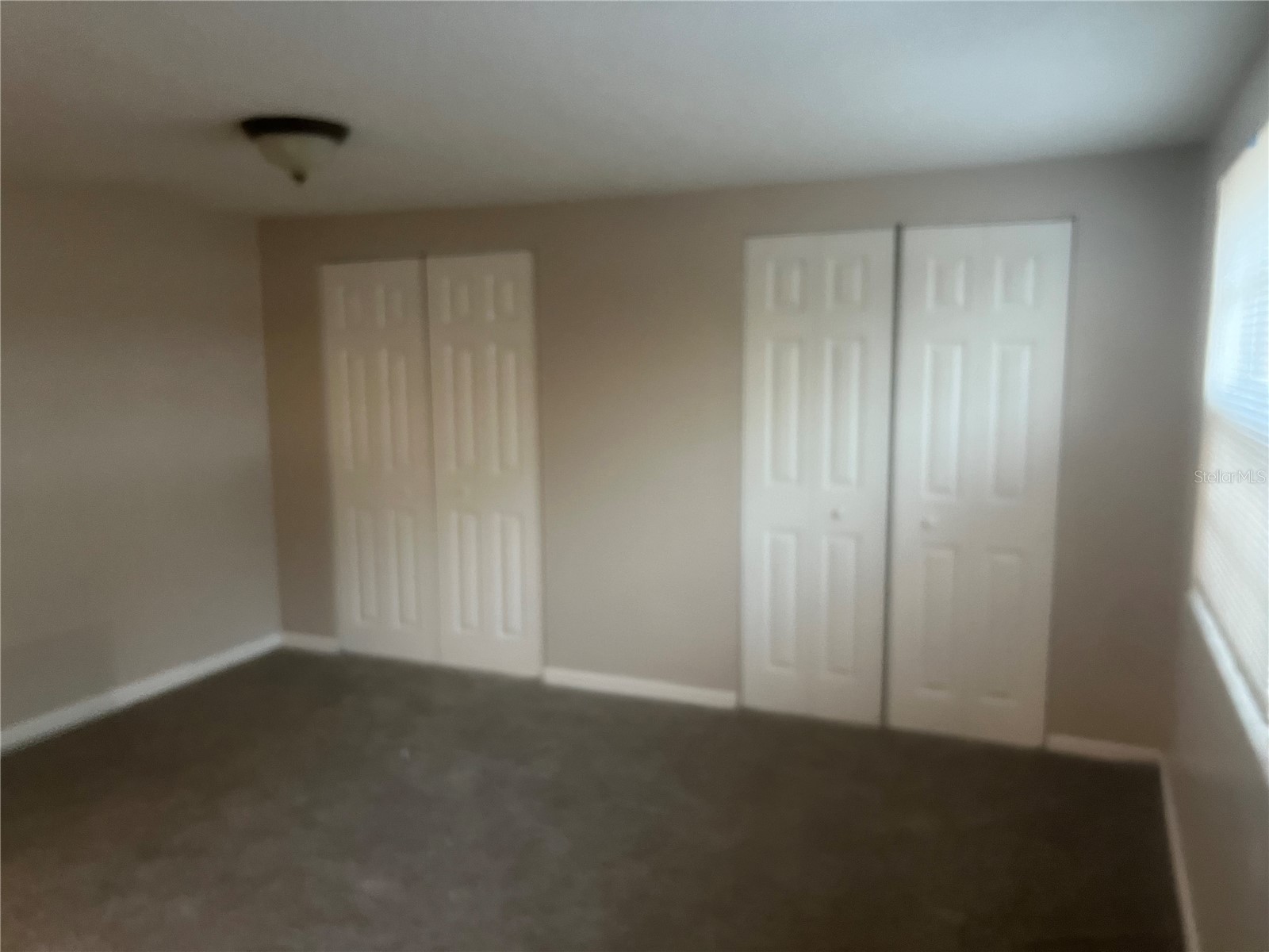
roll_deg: +1.3
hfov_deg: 67.3
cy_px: 476
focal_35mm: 26
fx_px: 953
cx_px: 634
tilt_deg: -8.1
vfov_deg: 53.1
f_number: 1.5
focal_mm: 5.7
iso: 320
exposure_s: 1/60
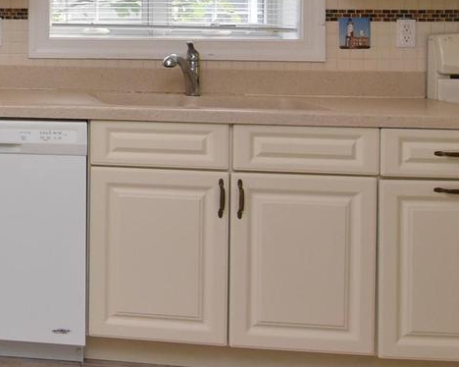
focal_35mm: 52
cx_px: -166
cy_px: 23
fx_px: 706
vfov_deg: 27.8
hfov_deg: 28.3
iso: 800
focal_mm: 12
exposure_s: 1/200
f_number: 9
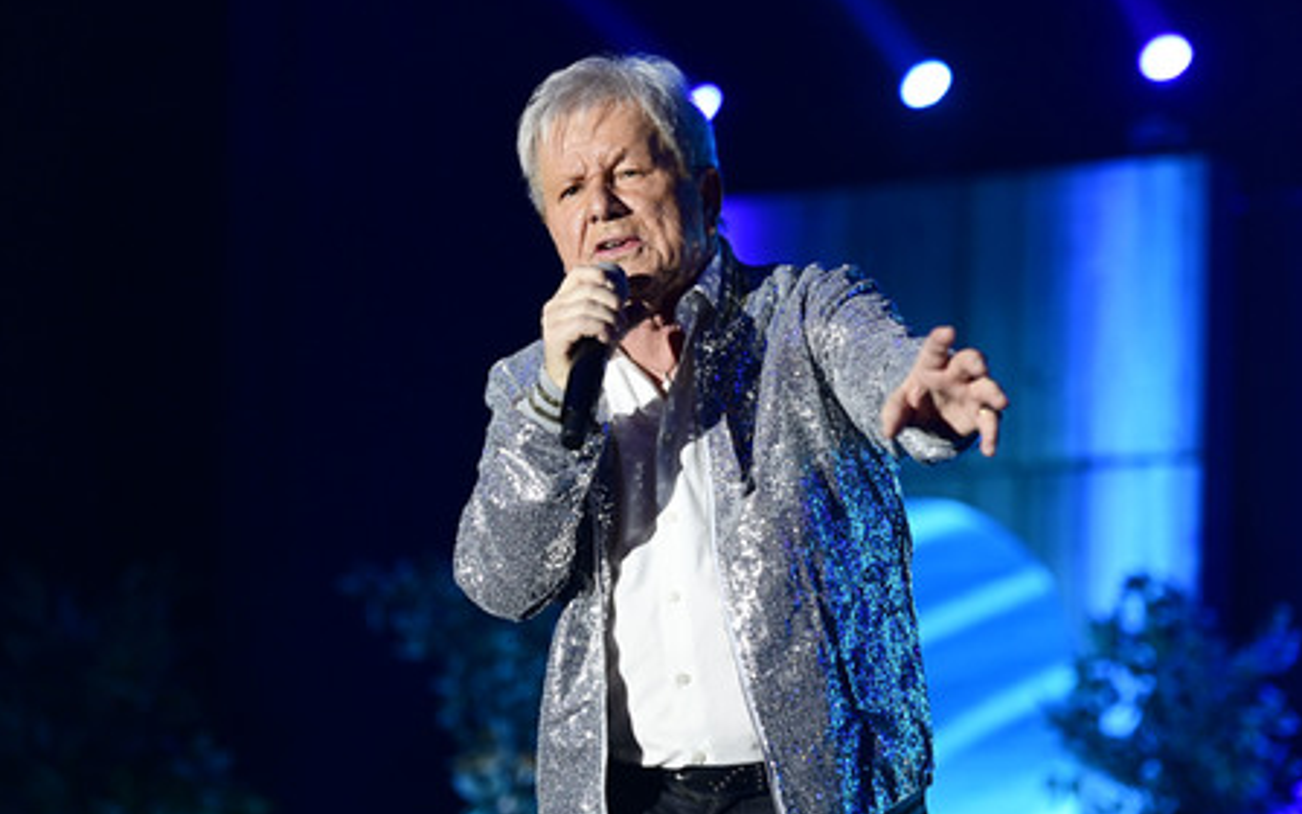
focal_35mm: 123
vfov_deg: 10.7
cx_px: 650
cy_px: 404
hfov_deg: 17.0
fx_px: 4364
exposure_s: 1/250
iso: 1400
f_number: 2.8
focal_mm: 120
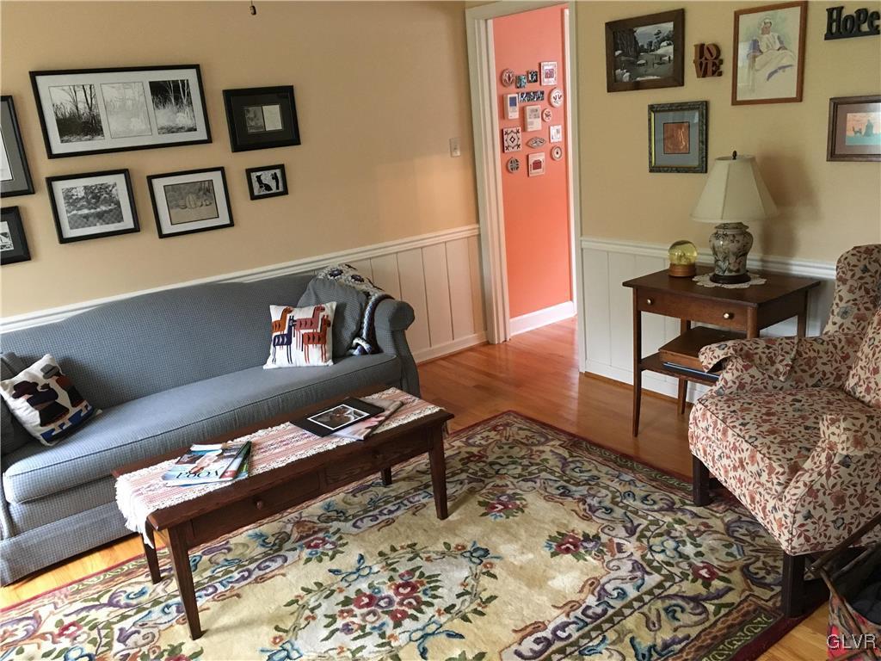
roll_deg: +4.5
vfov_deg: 48.2
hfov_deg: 61.7
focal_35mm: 29
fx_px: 738
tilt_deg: -17.0
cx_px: 440
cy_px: 330
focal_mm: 4.15
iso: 200
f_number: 2.2
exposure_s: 1/20
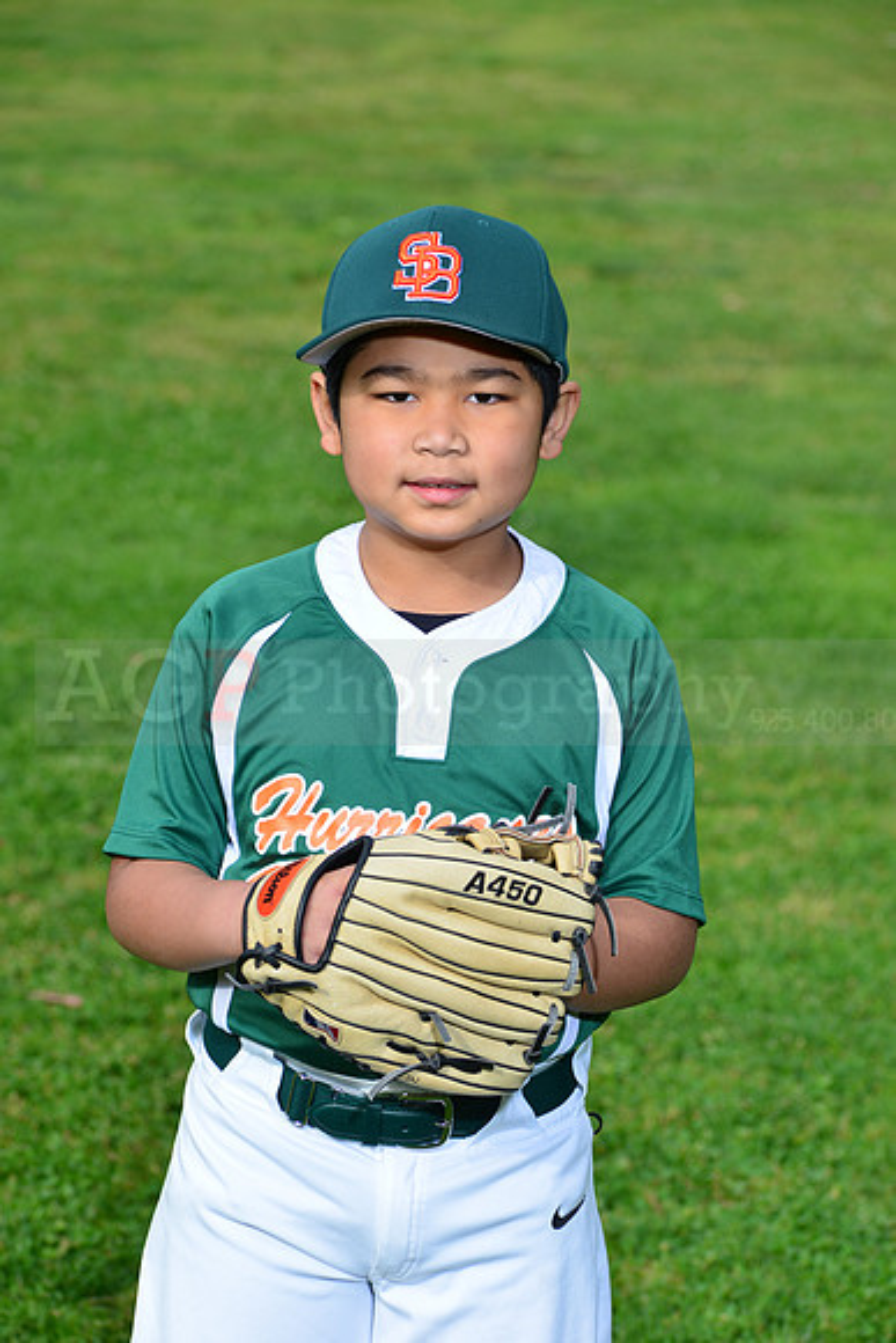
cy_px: 672
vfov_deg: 15.2
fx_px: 5037
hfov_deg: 10.2
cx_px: 448
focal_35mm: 135
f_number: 10
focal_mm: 135
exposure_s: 1/200
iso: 200
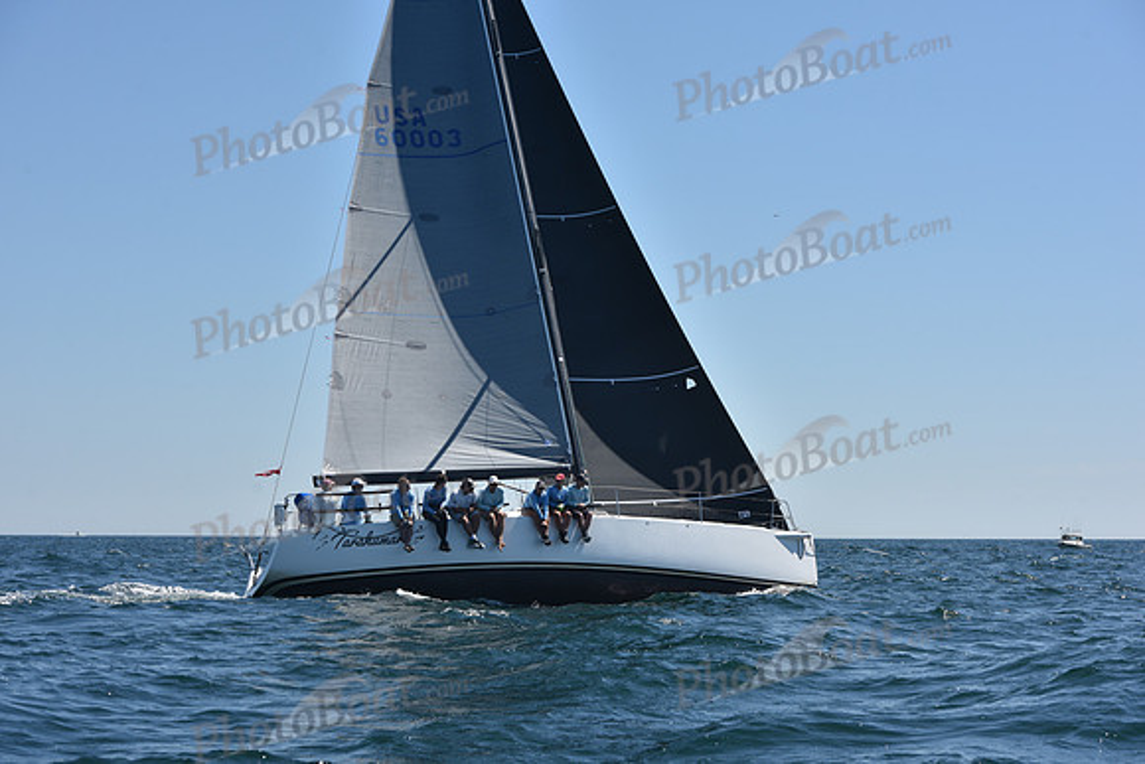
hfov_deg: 28.8
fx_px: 2227
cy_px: 382
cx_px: 572
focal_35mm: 70
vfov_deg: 19.5
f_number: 8
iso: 200
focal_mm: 70
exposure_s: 1/1000
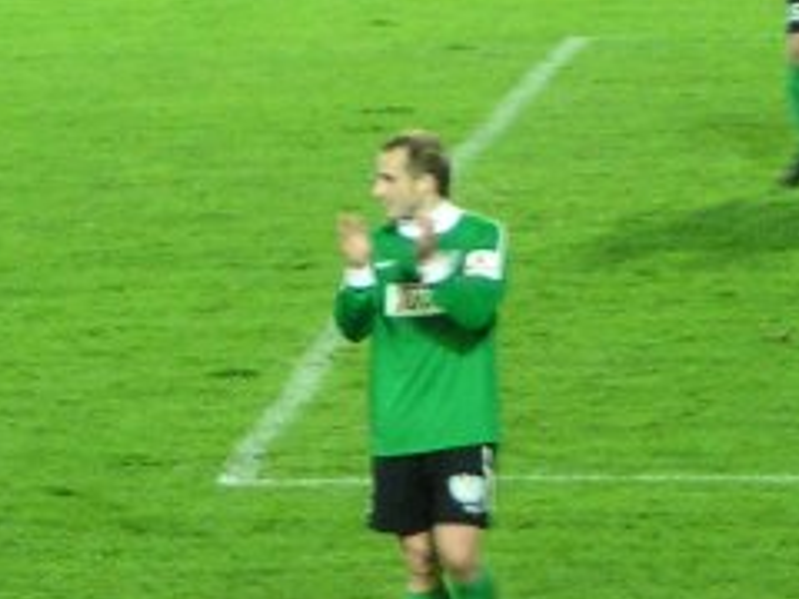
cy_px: 463
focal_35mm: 499
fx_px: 11518
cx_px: -200
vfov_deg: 3.0
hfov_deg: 4.0
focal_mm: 22.9
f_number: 3.5
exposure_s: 1/25
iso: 200
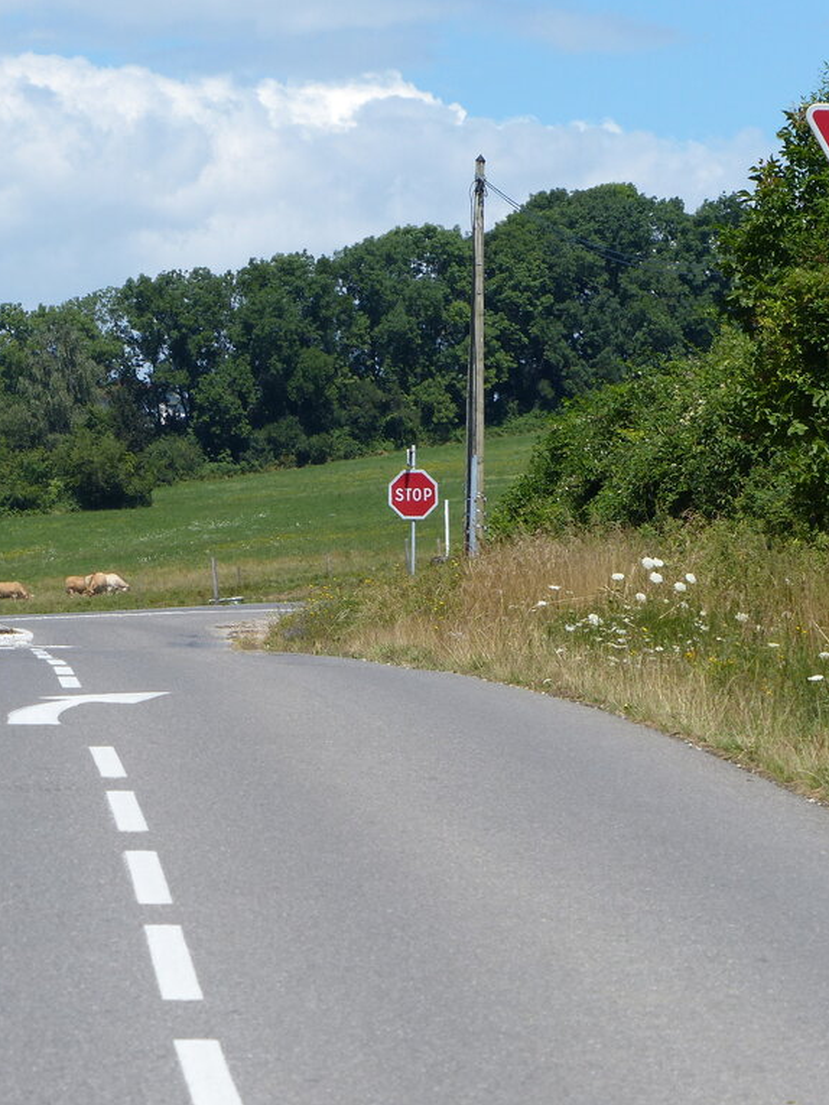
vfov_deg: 7.4
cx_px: 403
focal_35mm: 269
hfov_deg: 5.5
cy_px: 552
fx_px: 8587
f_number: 4
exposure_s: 1/1300
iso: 100
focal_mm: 36.2
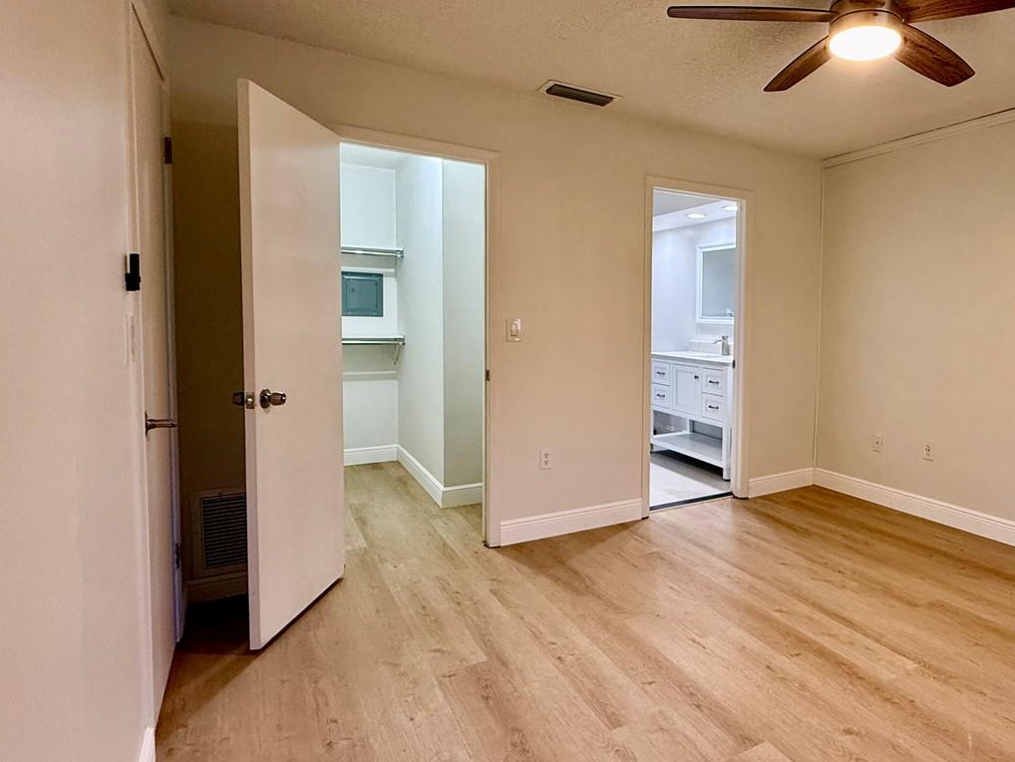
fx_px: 645
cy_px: 356
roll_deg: -1.2
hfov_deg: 72.5
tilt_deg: -2.7
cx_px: 726
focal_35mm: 22
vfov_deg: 61.1
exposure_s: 1/60
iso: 200
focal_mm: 2.22
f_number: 2.2
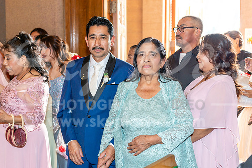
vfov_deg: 23.3
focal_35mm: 58
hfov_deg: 34.4
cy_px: 78
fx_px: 407
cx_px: 116
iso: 800
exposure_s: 1/125
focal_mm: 52
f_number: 4
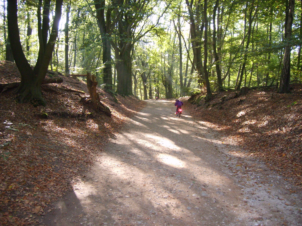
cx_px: 151
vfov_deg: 40.7
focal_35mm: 35
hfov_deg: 52.6
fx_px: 305
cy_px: 113
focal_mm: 5.8
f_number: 2.8
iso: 184
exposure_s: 1/45
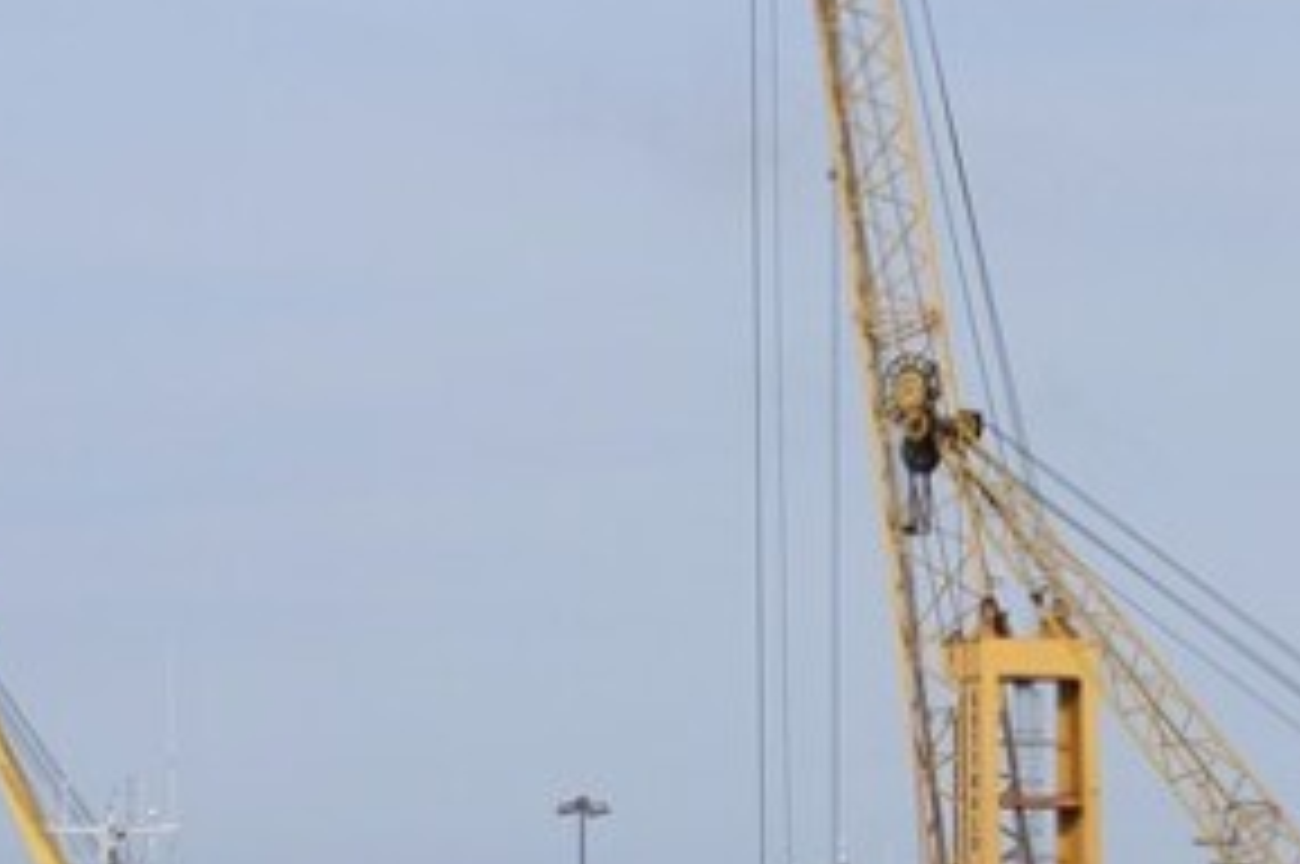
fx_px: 20127
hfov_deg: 3.7
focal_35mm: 558
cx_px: 1165
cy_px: 680
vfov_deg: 2.5
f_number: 5.6
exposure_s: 1/1900
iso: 400
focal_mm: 119.2
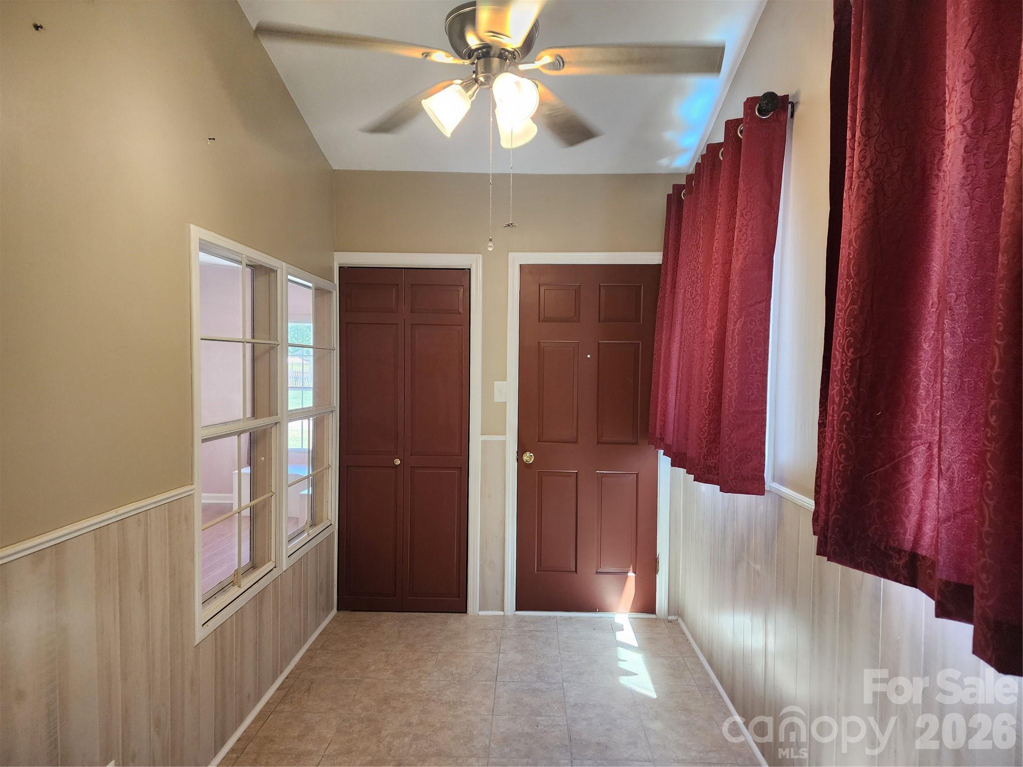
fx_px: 680
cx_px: 512
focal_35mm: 23
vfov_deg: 58.9
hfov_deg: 73.9
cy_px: 384
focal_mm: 6.4
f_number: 1.8
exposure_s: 1/120
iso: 250
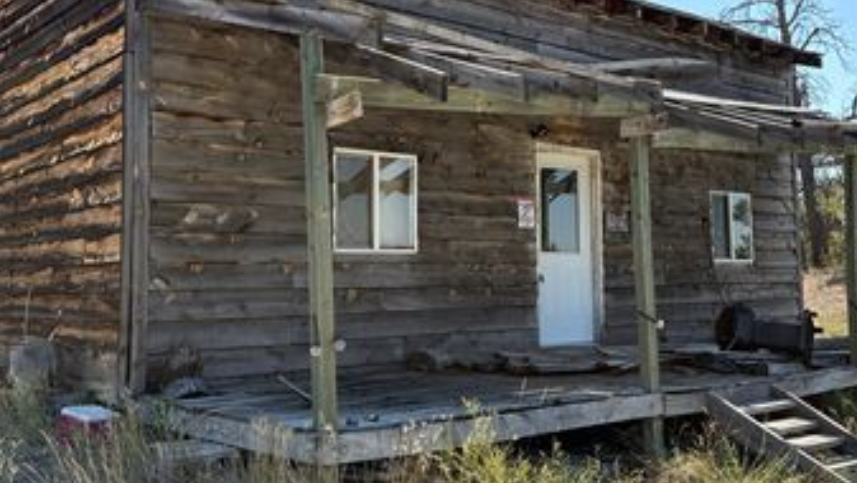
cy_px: 192
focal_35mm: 42
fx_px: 955
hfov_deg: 48.3
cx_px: 473
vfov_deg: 28.3
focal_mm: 5.96
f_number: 1.6
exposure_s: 1/2012
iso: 50
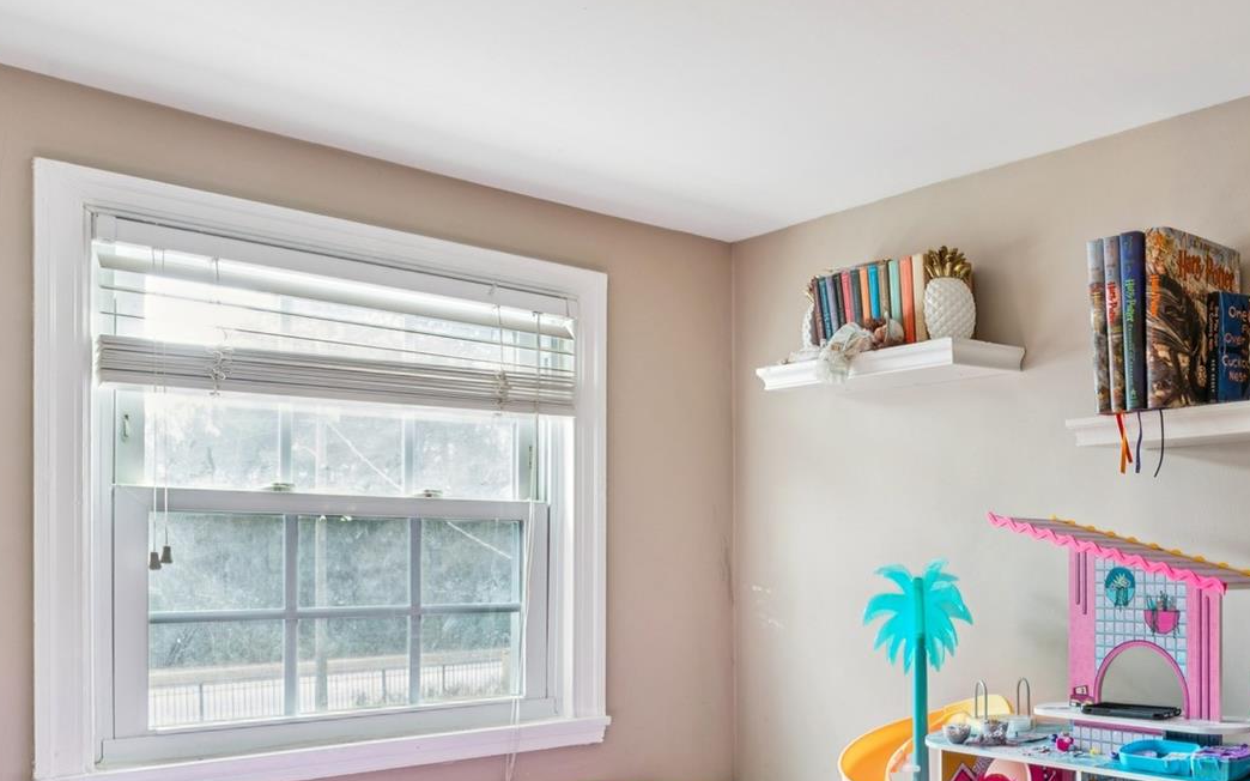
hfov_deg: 50.9
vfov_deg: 37.8
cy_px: 555
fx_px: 1117
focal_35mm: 33
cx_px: 1152
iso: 100
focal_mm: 16.4
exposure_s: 1/1.25
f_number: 13
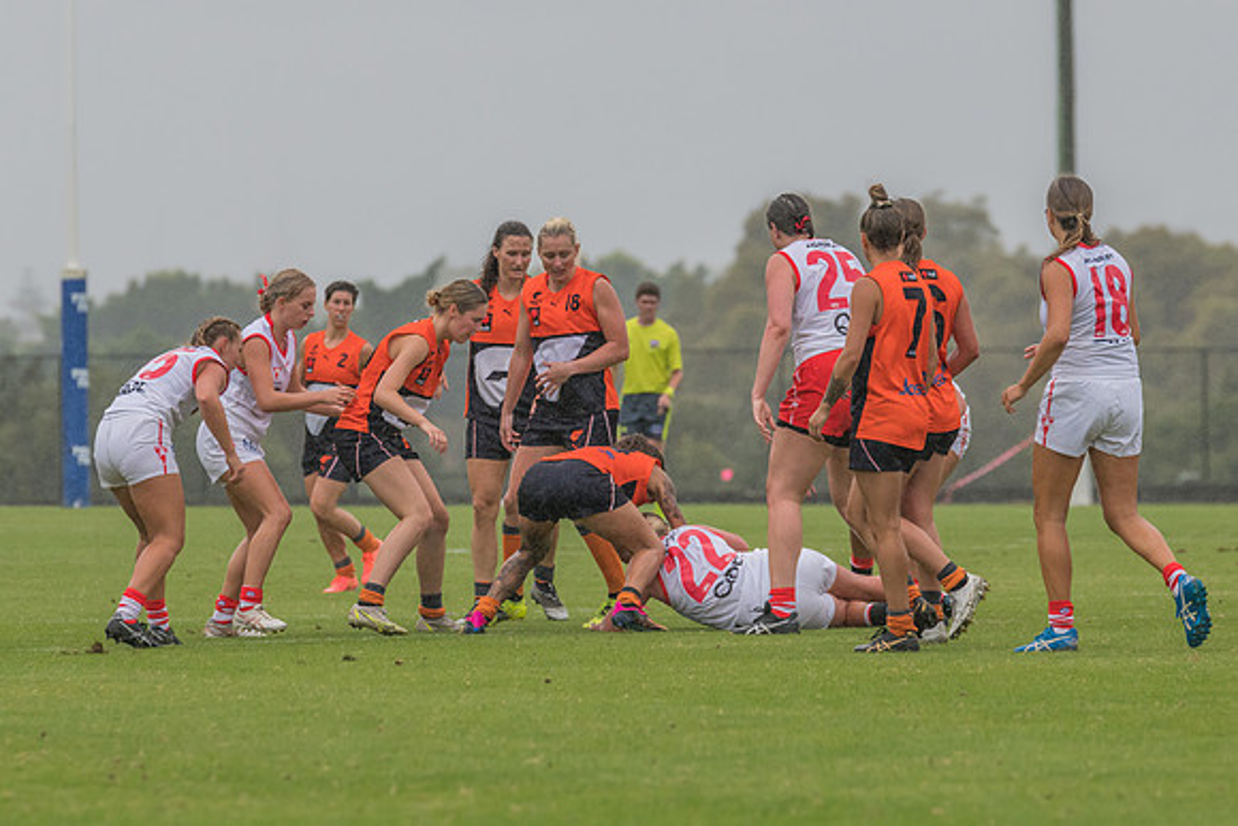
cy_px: 291
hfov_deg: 4.8
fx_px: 14654
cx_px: 481
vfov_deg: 3.2
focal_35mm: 426
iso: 800
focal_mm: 300
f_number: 7.1
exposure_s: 1/2000
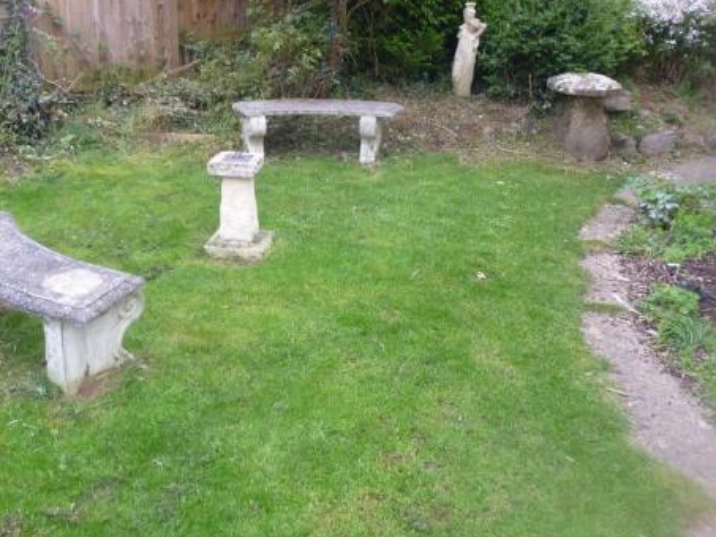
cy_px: 233
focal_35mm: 36
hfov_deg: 51.0
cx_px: 281
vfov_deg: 39.6
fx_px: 745
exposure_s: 1/30
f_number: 3.3
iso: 125
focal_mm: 5
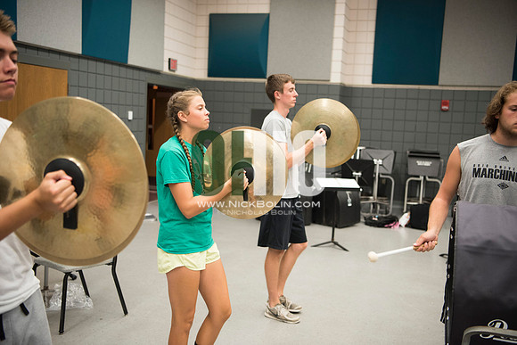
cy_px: 172
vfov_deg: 33.4
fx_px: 575
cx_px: 258
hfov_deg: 48.4
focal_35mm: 40
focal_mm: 40
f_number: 2.8
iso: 1250
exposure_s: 1/160
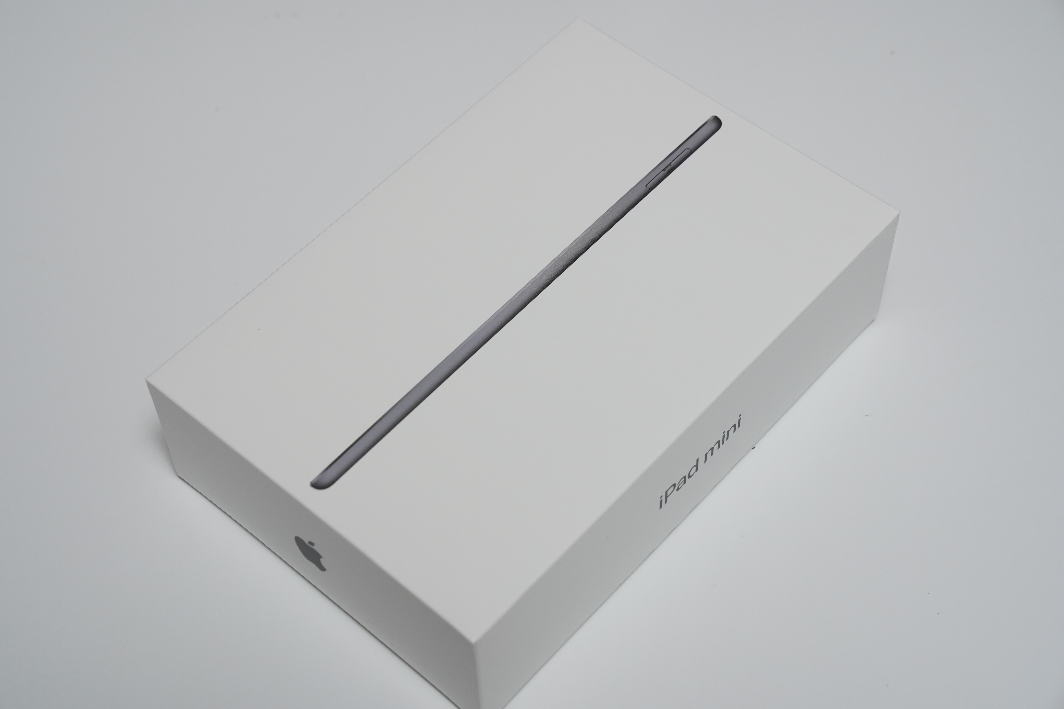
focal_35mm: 65
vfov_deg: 20.9
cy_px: 354
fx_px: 1921
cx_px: 532
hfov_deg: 31.0
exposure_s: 1/60
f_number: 6.3
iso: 800
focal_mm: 65
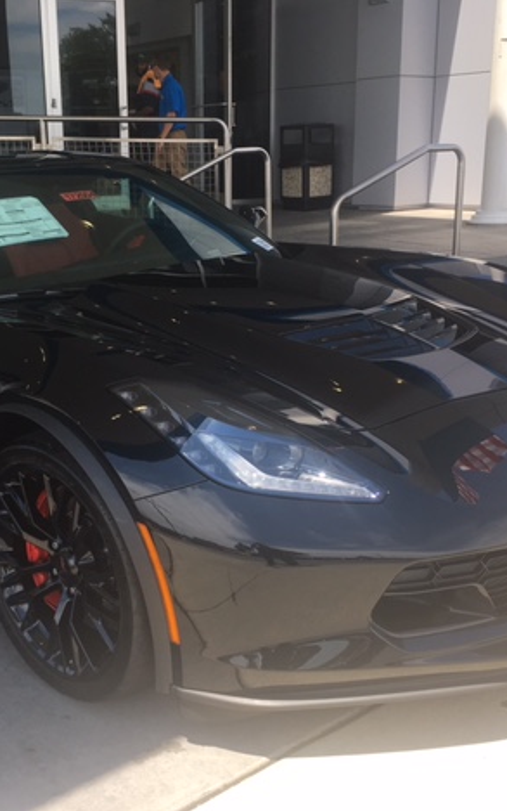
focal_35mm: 42
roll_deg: +0.9
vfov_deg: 47.2
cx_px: 187
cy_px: 412
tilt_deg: -15.3
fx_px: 927
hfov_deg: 30.4
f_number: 2.2
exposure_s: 1/574
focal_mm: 4.15
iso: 25
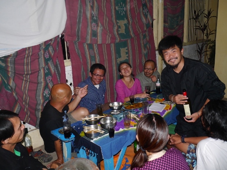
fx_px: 210
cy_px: 85
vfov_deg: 44.2
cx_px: 114
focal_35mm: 32
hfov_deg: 56.8
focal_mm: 16
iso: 800
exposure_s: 1/40
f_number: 3.6
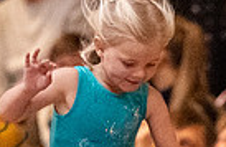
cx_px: 181
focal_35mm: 1415
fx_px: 8813
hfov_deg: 1.5
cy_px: 231
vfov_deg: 1.0
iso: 14400
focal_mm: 200
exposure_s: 1/1600
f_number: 2.8
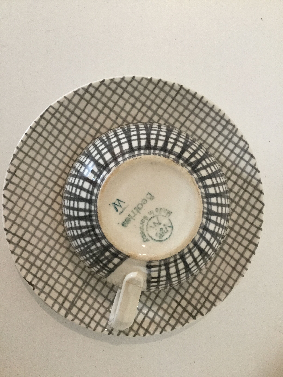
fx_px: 338
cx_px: 142
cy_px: 188
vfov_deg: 58.4
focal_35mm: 31
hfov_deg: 45.4
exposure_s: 1/33
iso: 160
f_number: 2.4
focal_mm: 3.3
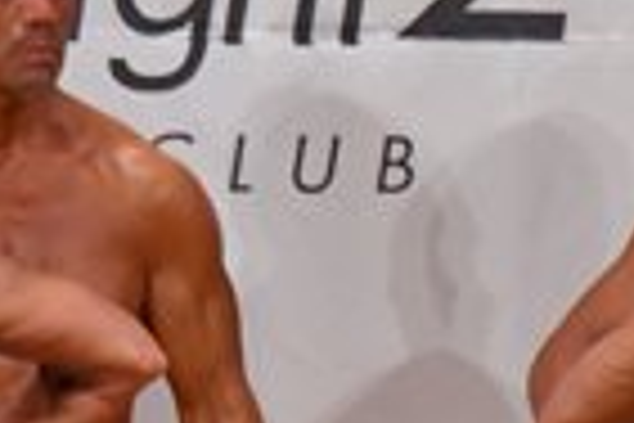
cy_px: 626
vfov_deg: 1.1
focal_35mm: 1196
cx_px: 942
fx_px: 21061
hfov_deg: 1.7
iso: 7200
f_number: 5.6
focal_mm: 145
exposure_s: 1/400
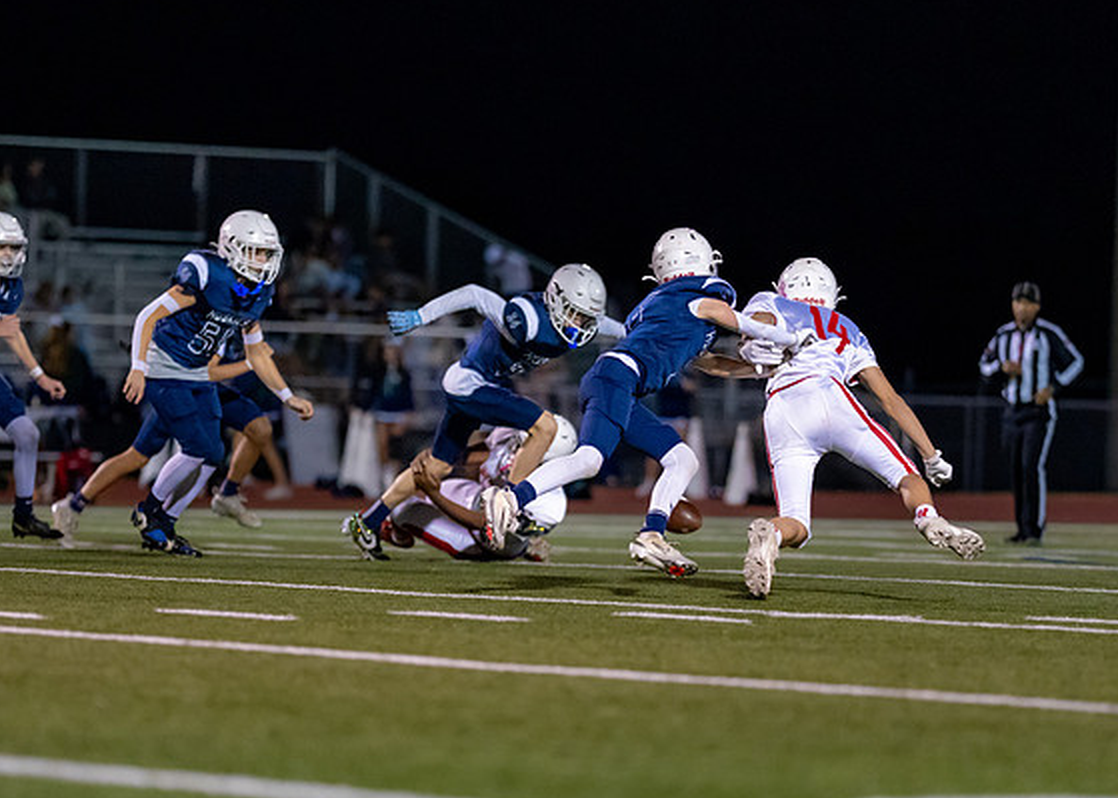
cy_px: 505
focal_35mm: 249
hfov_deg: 8.1
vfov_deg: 5.8
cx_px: 579
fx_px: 7904
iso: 3200
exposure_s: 1/1600
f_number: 1.8
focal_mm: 135
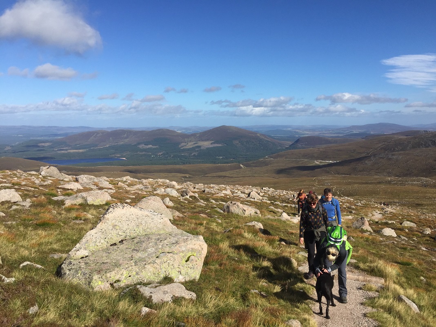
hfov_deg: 61.7
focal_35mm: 29
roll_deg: +1.0
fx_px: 365
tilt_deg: -8.5
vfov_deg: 48.2
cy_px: 164
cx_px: 218
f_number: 2.2
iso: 32
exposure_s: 1/2326
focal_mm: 4.15
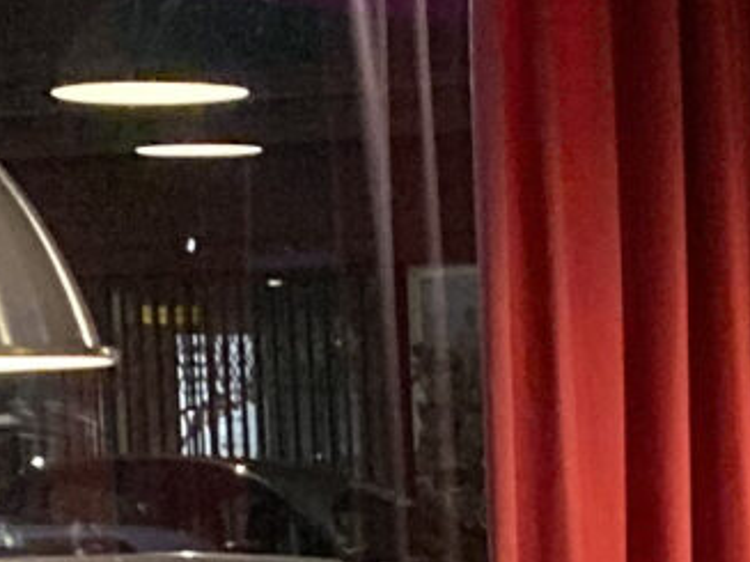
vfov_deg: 6.5
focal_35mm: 219
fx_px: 4743
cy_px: 1223
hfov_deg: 9.0
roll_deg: +0.3
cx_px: 706
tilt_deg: -8.1
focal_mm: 3.99
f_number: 1.8
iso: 320
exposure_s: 1/33
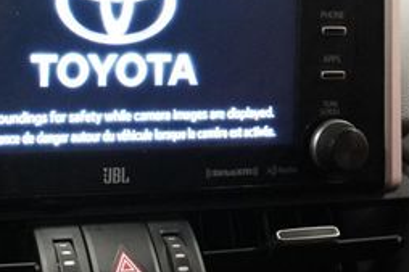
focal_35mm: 79
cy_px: 39
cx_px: 72
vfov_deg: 17.0
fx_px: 900
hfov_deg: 25.1
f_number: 4
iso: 4000
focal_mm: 21
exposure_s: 1/60
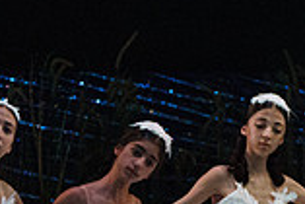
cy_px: 285
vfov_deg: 0.9
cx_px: 276
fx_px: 12525
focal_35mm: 1477
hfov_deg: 1.4
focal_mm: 400
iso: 8000
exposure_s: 1/320
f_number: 5.6
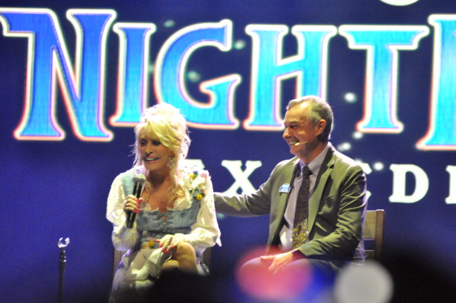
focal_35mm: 210
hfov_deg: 9.8
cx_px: 228
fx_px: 2657
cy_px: 152
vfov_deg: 6.5
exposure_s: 1/125
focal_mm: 140
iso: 3200
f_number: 4.8
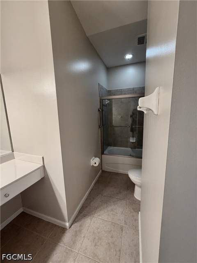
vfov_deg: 102.1
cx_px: 98
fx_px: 106
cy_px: 132
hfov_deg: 85.7
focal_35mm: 14
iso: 320
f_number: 2.2
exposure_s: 1/60
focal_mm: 2.22
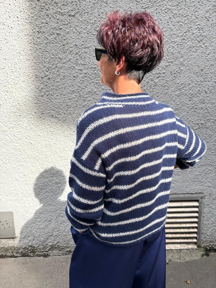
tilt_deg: -11.4
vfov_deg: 67.3
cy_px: 144
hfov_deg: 53.1
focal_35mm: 26
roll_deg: +0.4
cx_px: 108
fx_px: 216
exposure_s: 1/581
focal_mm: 5.96
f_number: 1.6
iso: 50
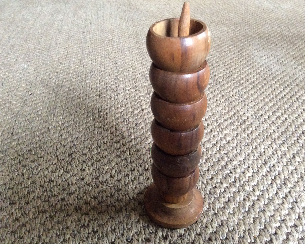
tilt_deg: -35.3
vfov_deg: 43.4
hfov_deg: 52.8
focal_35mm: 34
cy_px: 121
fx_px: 307
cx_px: 163
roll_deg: -0.8
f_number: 2.4
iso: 320
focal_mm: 3.3
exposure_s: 1/25
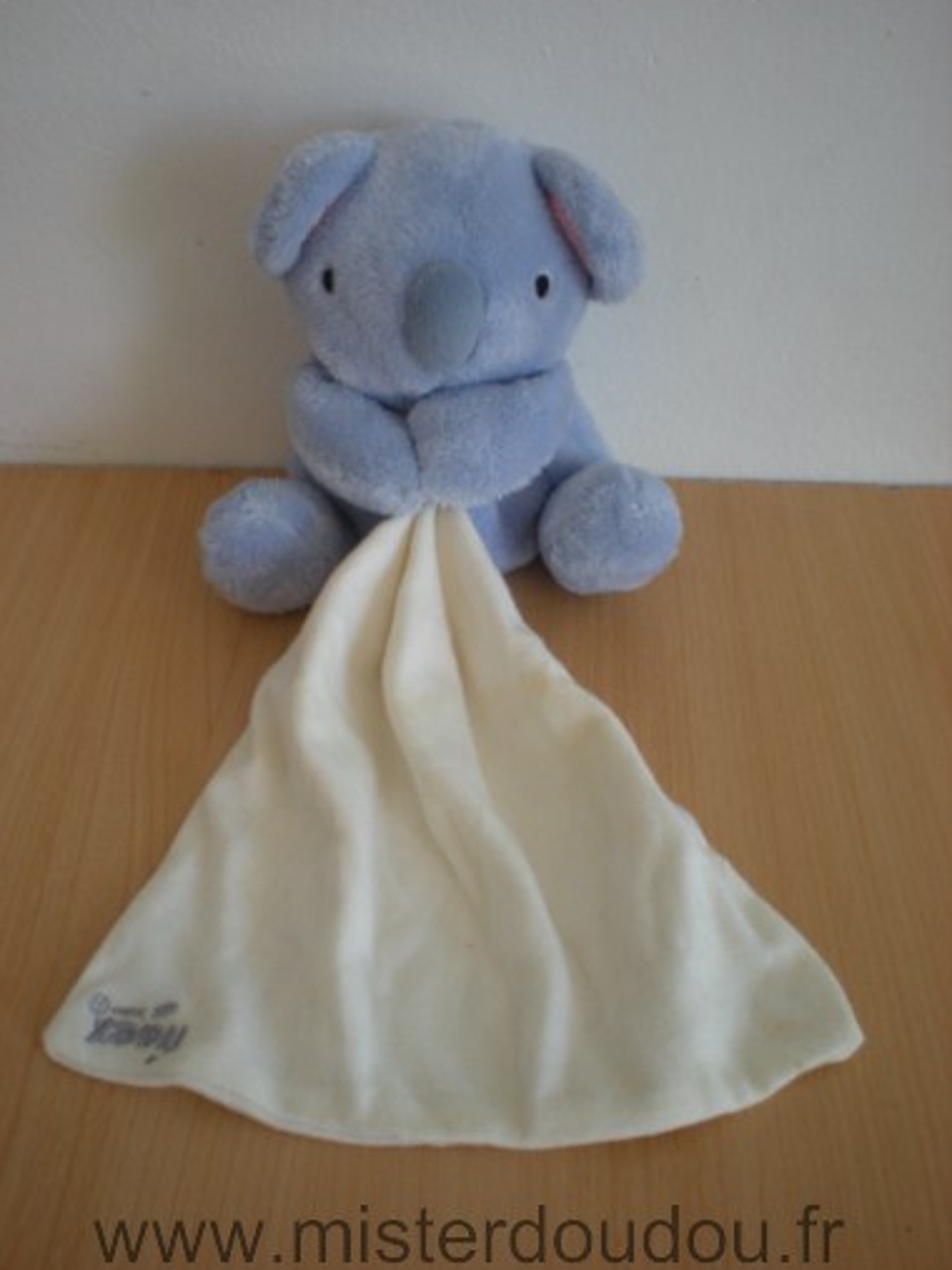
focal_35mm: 39
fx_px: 1431
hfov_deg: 36.8
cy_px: 634
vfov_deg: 47.9
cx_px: 466
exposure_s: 1/30
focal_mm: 6.3
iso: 64
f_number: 3.1
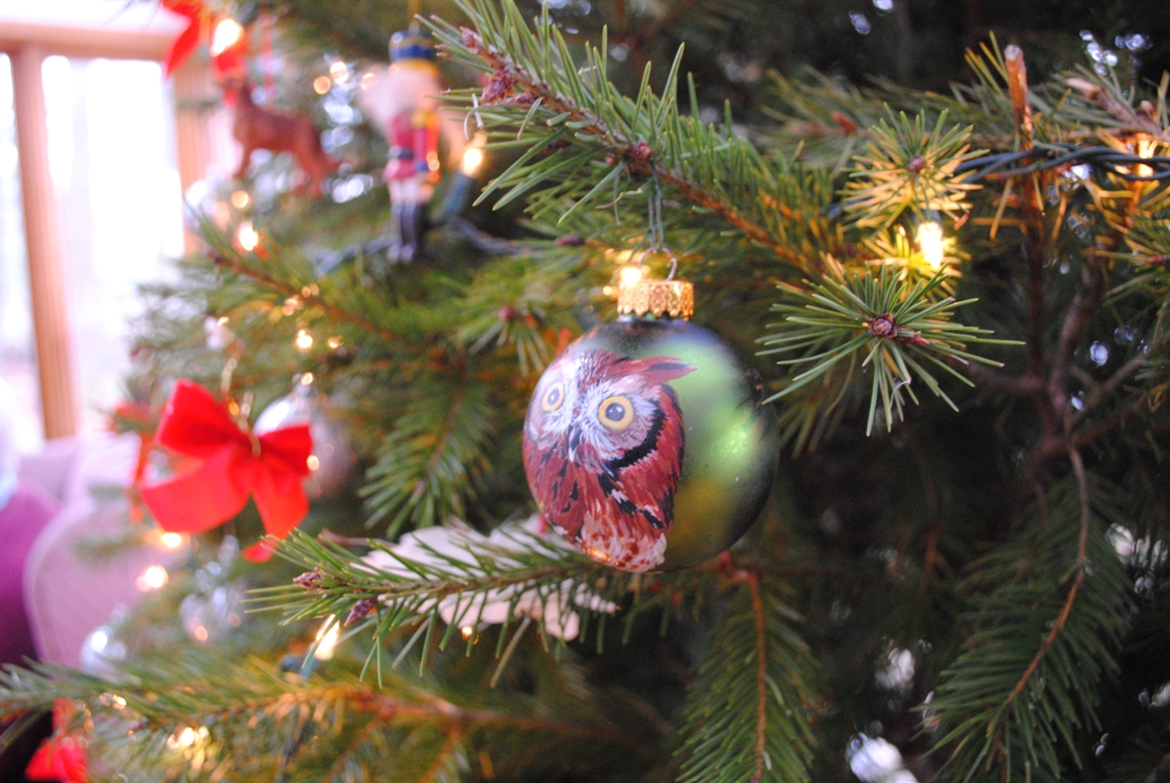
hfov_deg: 57.2
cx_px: 585
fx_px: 1074
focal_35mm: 33
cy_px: 392
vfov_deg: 40.1
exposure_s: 1/10
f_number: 4
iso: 800
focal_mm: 22
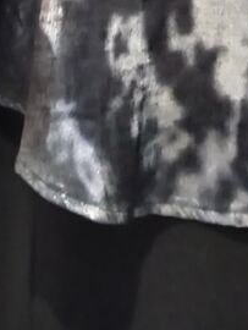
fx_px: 1144
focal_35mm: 120
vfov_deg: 13.4
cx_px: 326
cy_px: -383
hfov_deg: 12.0
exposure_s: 1/16.7
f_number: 1.8
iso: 3572
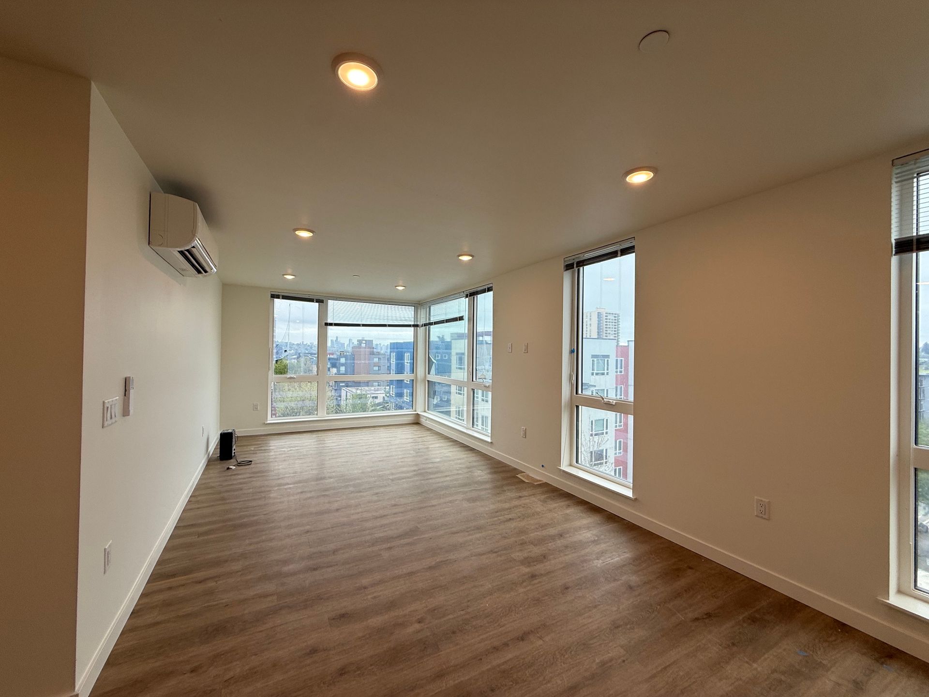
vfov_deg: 85.7
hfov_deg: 102.1
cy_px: 348
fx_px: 376
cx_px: 464
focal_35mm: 14
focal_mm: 2.22
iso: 50
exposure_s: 1/197
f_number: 2.2
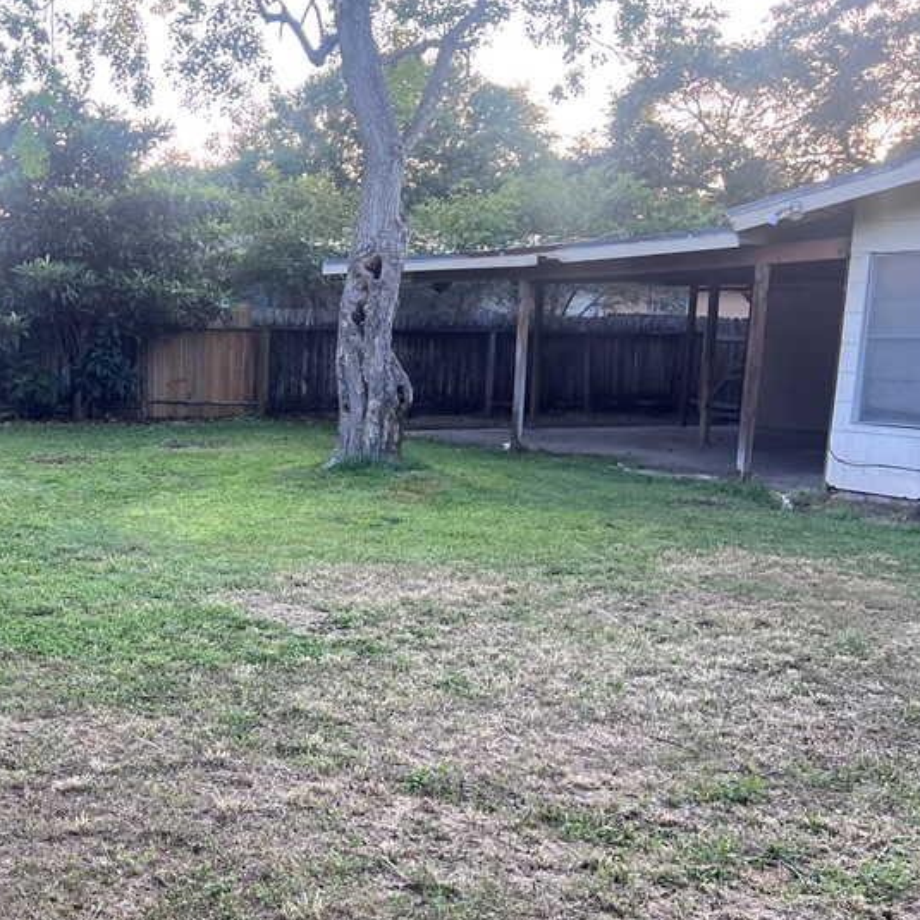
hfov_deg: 36.4
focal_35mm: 44
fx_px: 1323
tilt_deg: -6.8
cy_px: 573
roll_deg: +0.3
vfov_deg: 38.1
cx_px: 122
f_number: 1.5
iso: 64
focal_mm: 5.7
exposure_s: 1/153
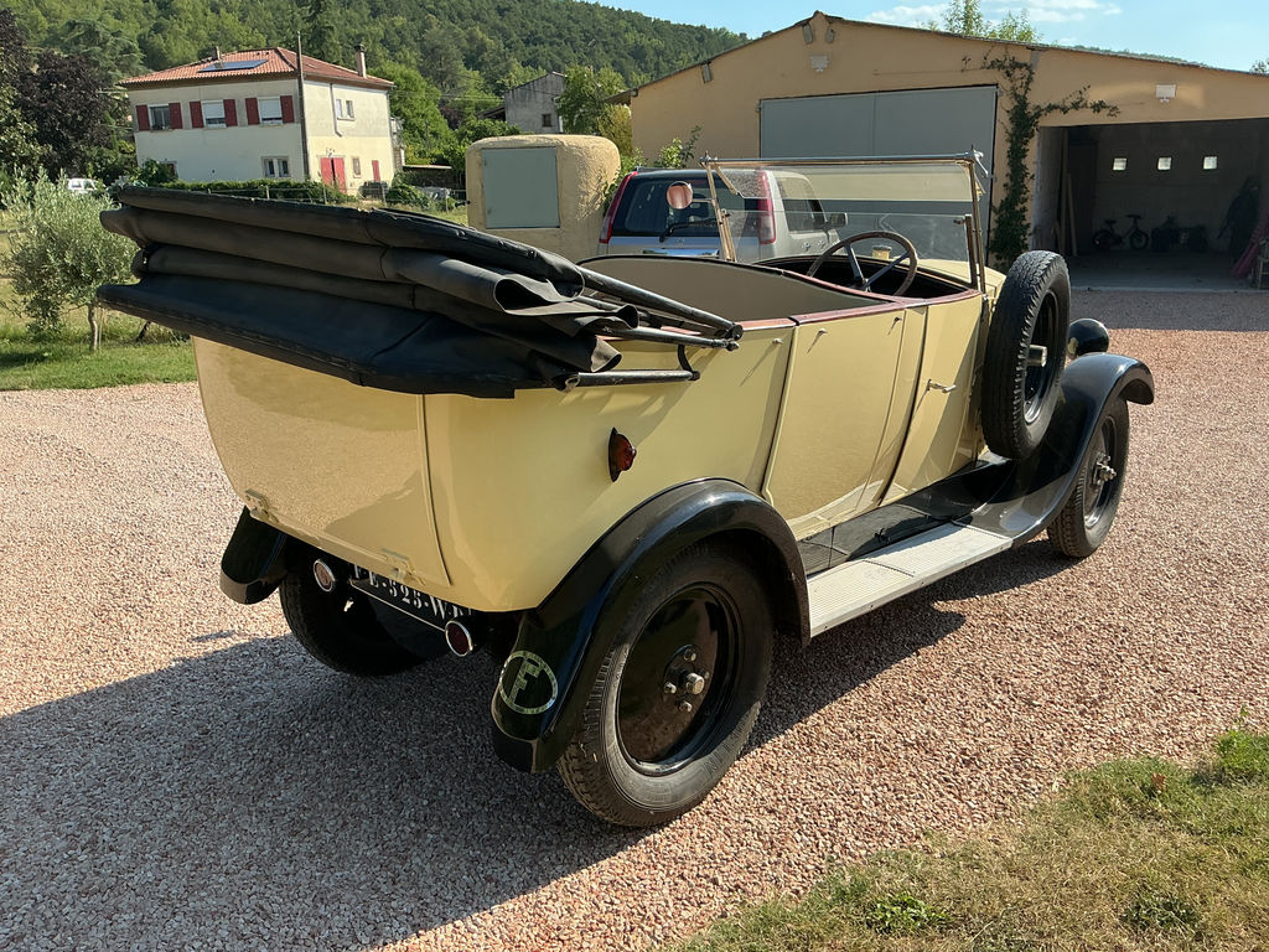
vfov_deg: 48.2
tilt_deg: -16.6
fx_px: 1063
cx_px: 634
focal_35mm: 29
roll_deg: +1.3
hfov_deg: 61.7
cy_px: 476
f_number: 1.8
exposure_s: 1/1195
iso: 25
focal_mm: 3
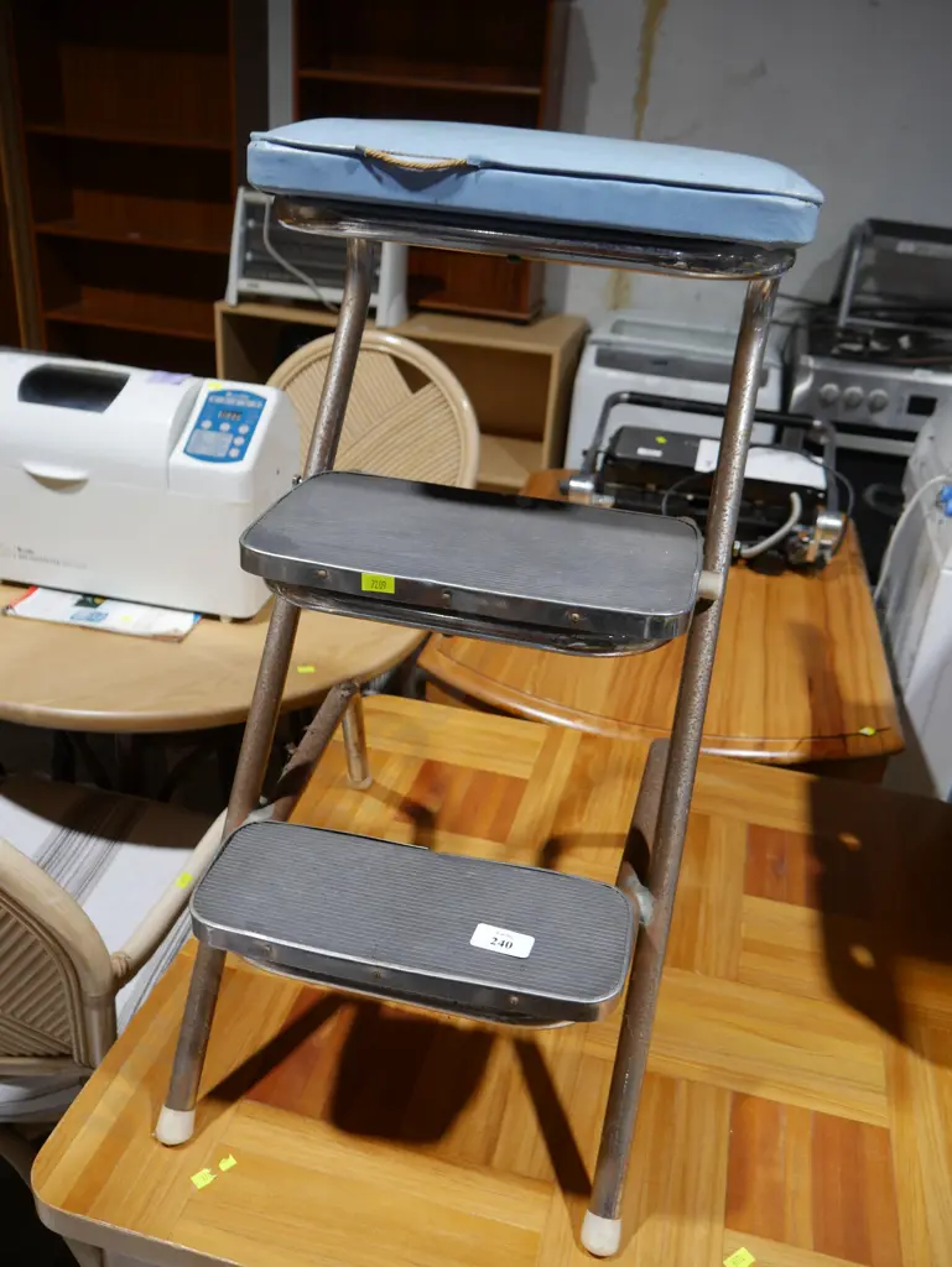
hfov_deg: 49.8
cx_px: 476
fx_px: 1026
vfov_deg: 63.4
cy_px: 634
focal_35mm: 28
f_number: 4
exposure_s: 1/60
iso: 250
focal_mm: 14
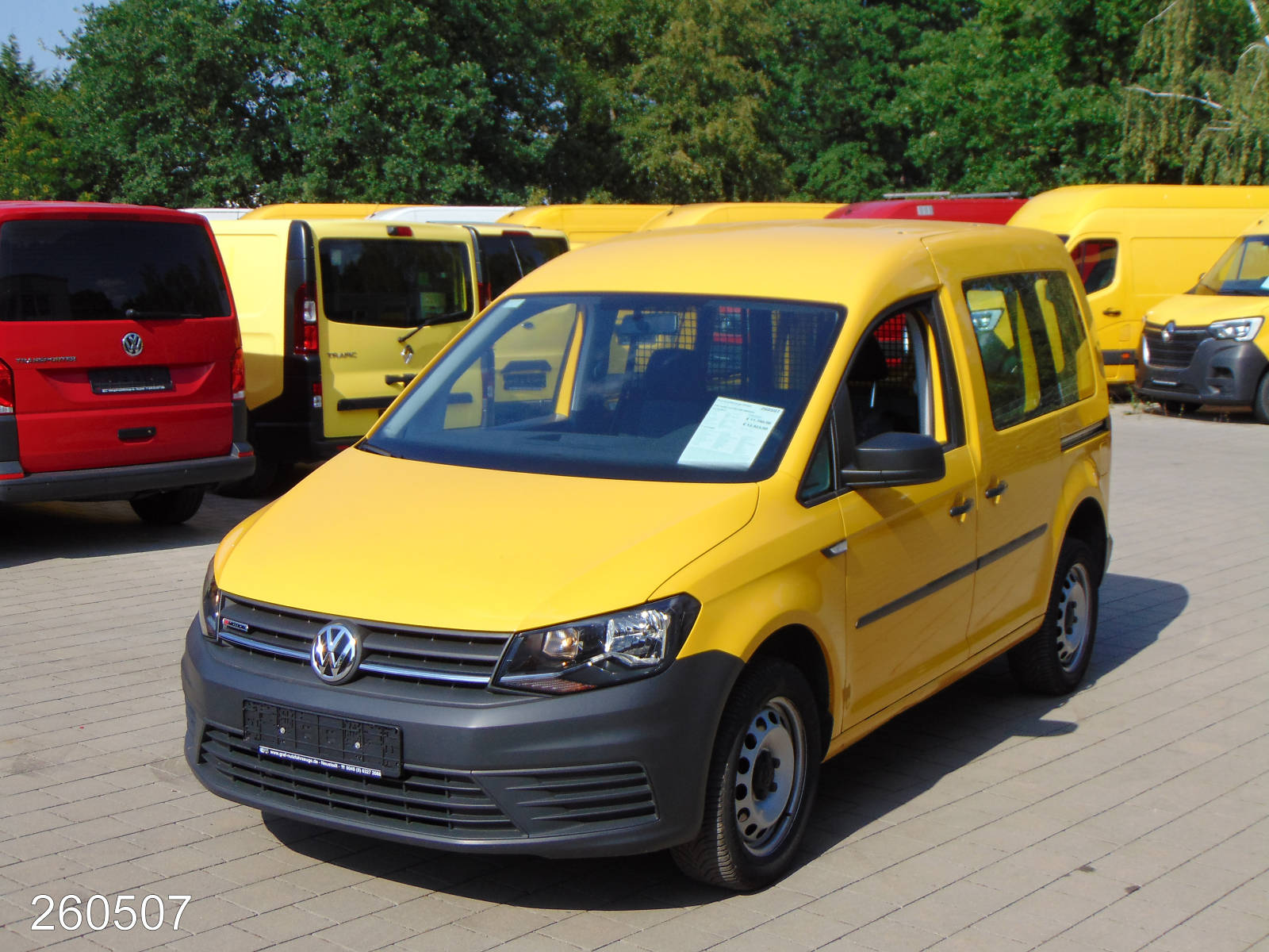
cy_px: 476
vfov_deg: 29.1
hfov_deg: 38.2
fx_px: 1833
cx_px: 634
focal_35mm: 50
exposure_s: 1/160
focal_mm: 9
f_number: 9
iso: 80
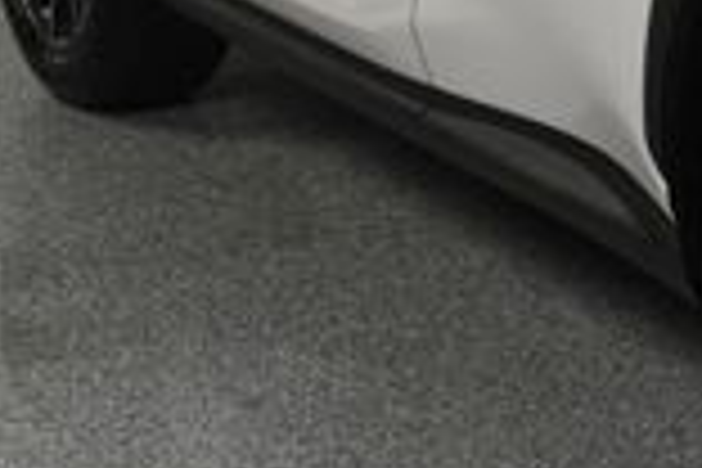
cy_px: -166
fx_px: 3120
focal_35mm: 160
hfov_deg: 12.1
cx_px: 1148
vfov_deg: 8.4
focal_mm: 26
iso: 100
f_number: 13
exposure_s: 1/160
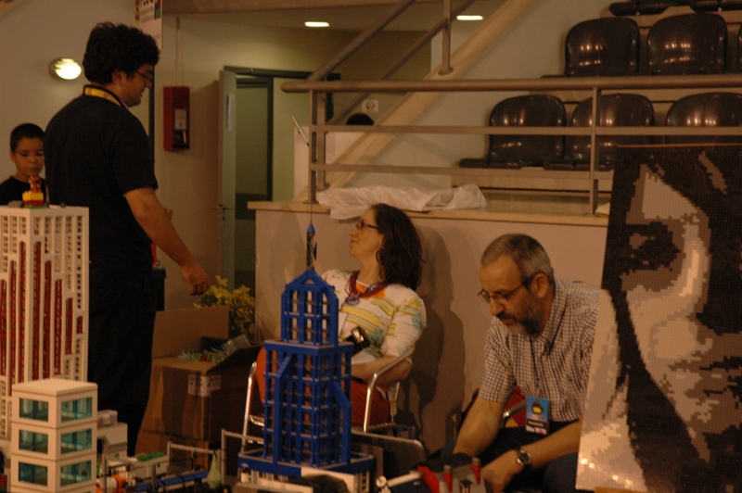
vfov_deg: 18.2
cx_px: 371
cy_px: 246
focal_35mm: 75
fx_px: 1545
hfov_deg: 27.0
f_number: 5.6
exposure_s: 1/60
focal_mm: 50
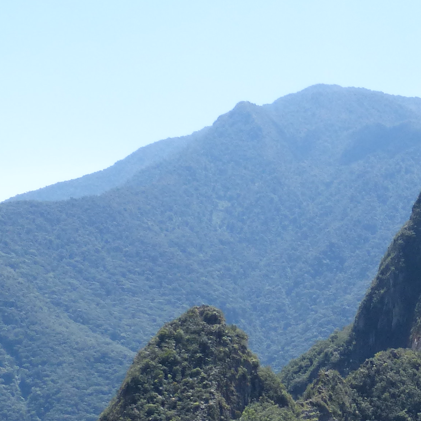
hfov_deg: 17.6
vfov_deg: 18.2
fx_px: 1252
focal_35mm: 91
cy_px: 497
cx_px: 583
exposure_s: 1/500
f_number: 4
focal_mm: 4.5
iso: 100
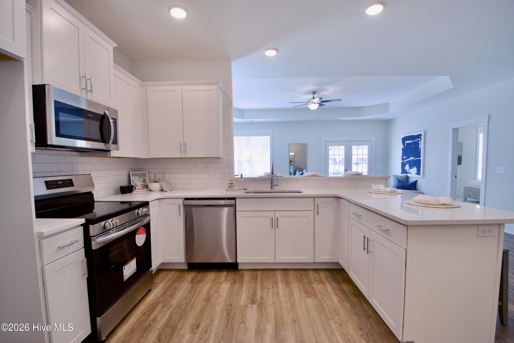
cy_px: 172
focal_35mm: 15
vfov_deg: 77.3
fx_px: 214
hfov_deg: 100.4
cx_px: 257
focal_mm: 10
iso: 400
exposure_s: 1/100
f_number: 5
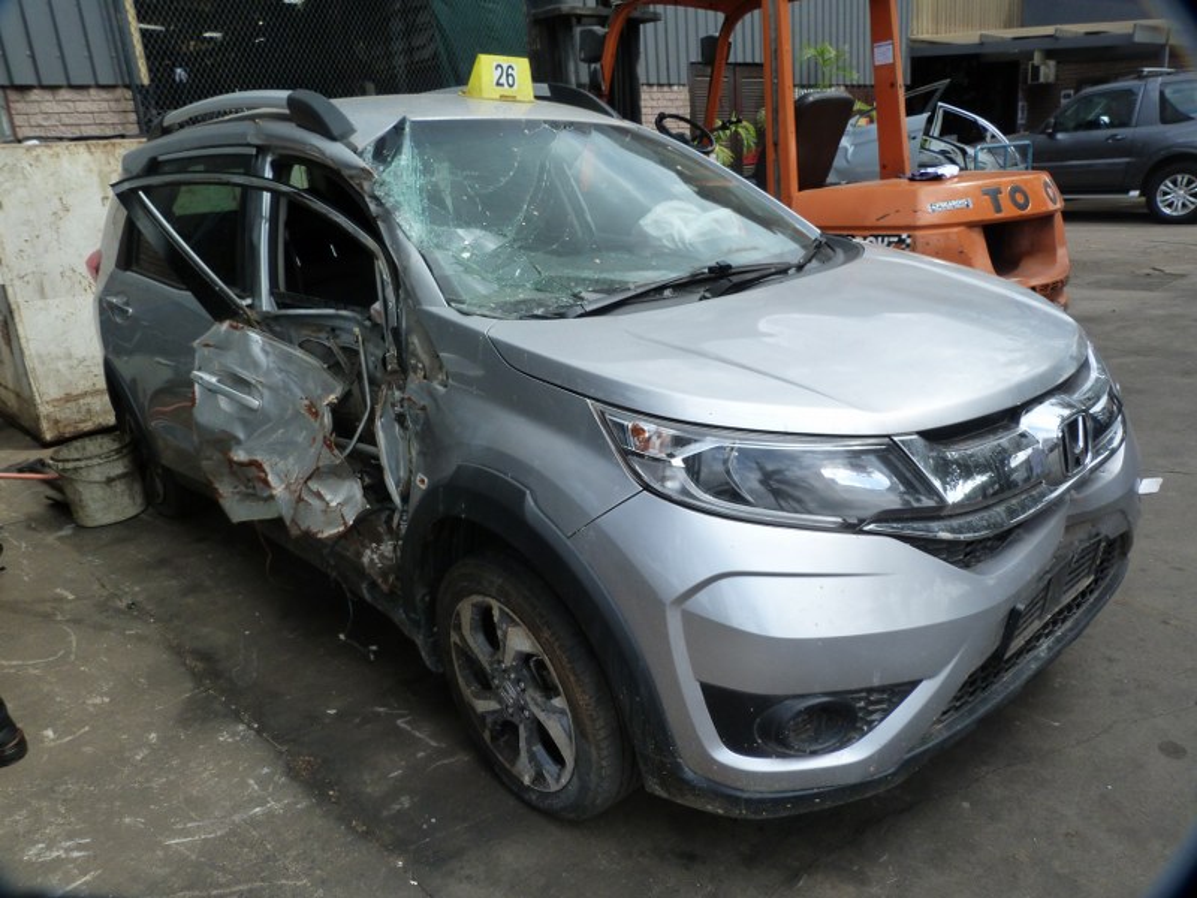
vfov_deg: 54.9
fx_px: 864
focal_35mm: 25
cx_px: 598
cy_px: 449
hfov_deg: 69.4
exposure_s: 1/200
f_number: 4.5
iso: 125
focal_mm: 4.5
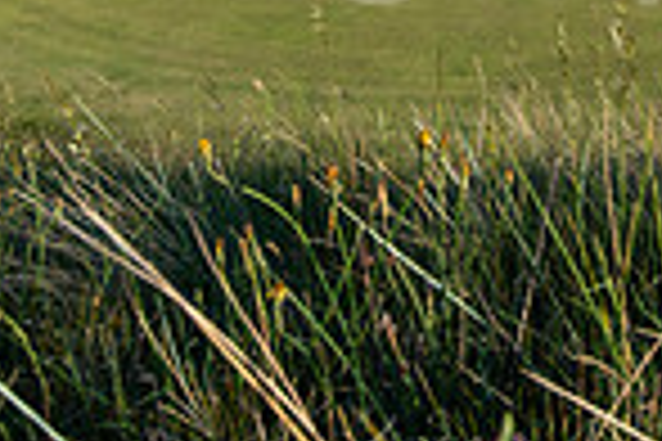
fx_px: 1306
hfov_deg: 28.4
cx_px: 383
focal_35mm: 71
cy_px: -322
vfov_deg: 16.5
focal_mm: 18
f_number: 7.1
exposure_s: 1/250
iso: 80
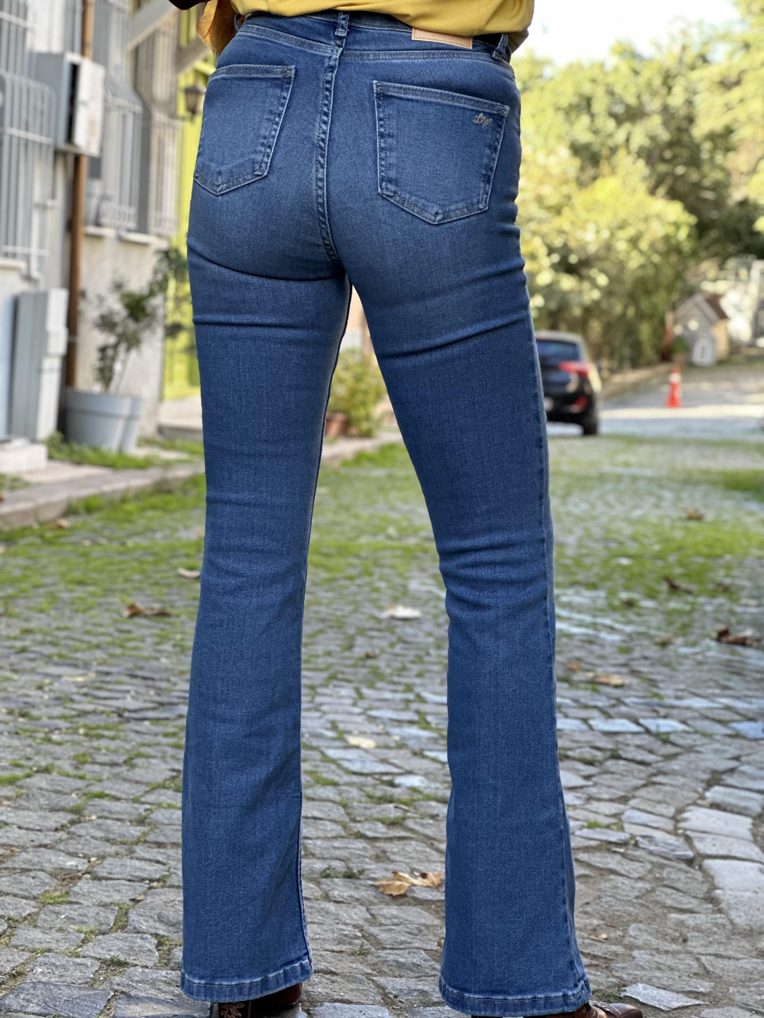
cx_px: 382
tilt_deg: -5.0
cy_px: 509
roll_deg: -5.6
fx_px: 2266
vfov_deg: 25.3
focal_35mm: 77
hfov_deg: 19.1
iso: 125
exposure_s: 1/121
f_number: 2.8
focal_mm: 9
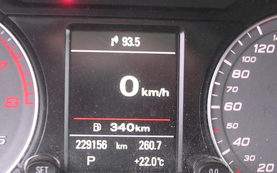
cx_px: 123
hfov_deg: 27.8
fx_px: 558
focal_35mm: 74
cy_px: 87
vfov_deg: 17.6
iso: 118
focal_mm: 5.8
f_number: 2.8
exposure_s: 1/3.2
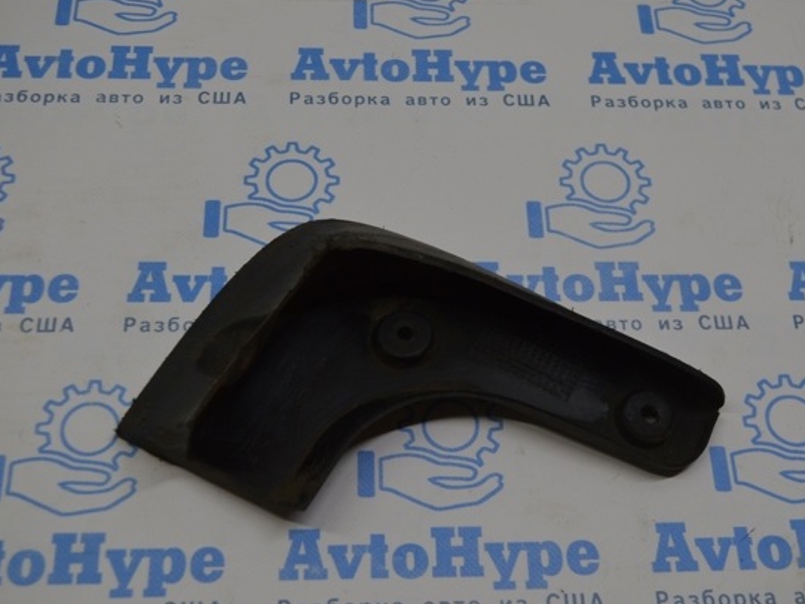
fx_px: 1187
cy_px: 298
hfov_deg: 37.5
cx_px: 423
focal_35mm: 51
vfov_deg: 28.6
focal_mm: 30
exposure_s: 1/125
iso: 320
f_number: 5.6
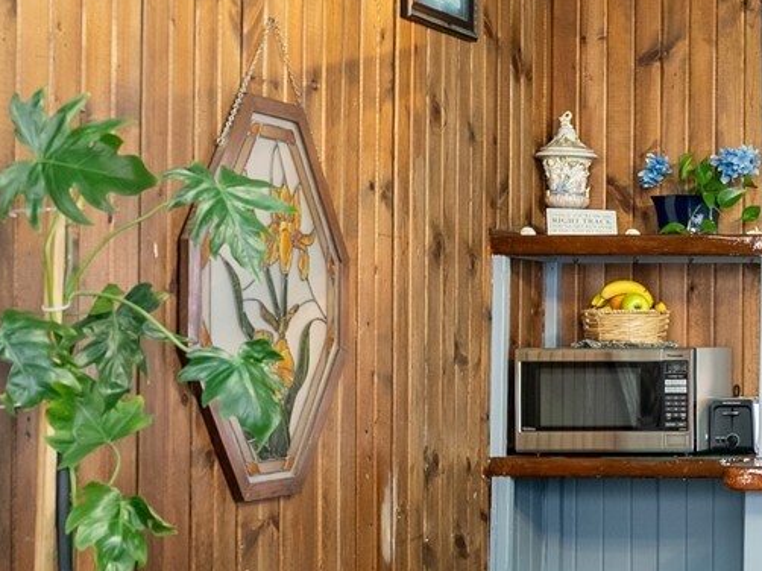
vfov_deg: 18.9
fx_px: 1716
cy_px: 301
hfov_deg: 20.6
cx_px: 1201
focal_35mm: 78
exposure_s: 1/15
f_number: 2.8
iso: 400
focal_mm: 24
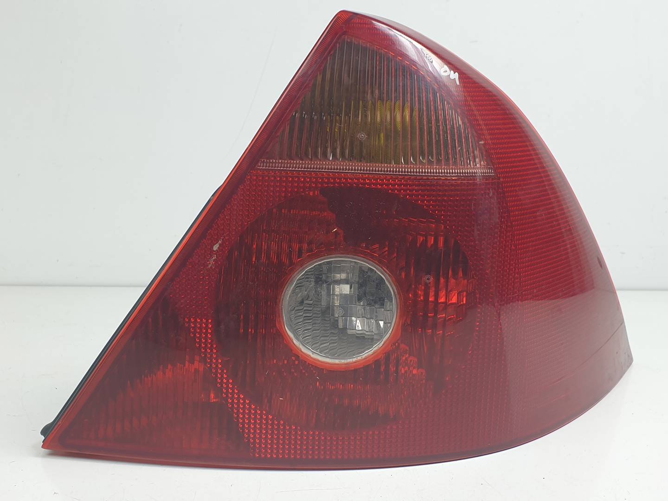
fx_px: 502
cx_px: 334
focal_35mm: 26
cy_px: 250
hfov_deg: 67.3
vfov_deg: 53.1
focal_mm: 4.3
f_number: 2.4
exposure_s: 1/130
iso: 50
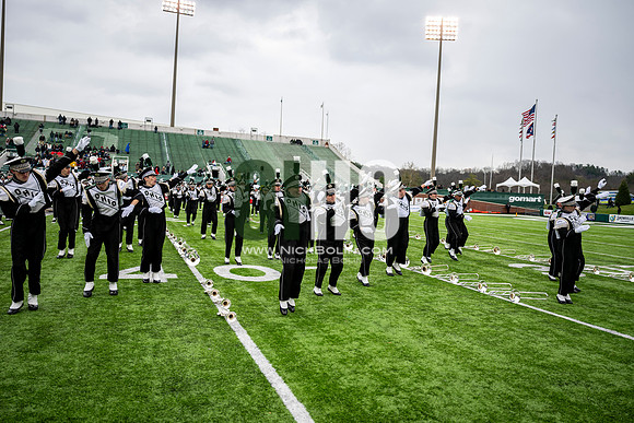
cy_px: 212
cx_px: 317
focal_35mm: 28
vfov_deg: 45.7
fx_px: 502
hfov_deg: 64.5
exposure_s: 1/500
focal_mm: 28.5
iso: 100
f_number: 2.8
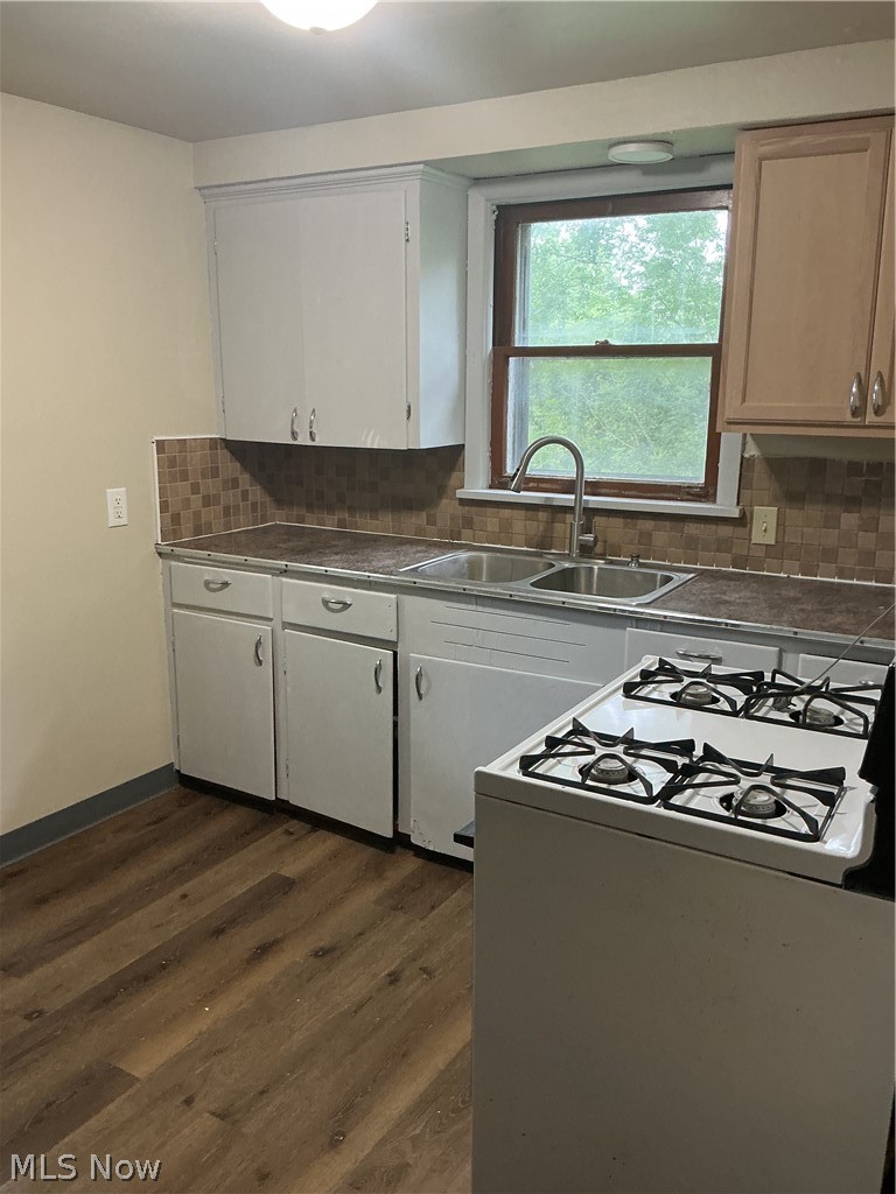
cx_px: 448
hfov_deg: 48.2
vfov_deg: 61.7
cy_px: 597
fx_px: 1001
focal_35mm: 29
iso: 125
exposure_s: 1/60
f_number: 1.8
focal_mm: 3
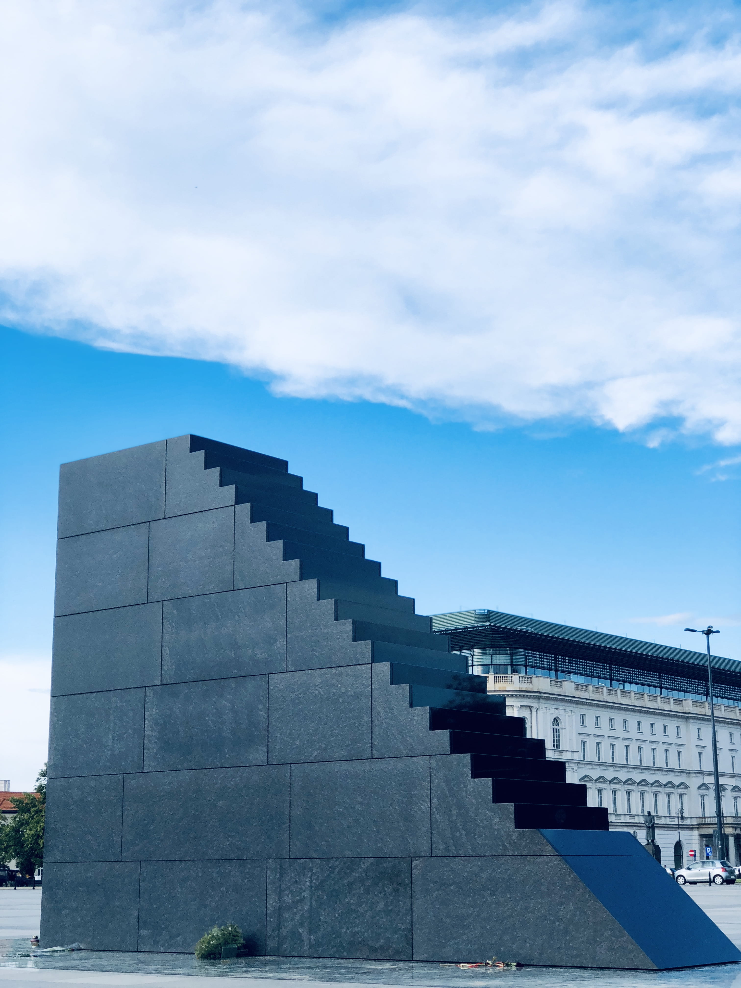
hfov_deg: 25.7
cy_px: 494
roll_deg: -0.3
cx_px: 370
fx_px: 1627
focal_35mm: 57
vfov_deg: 33.8
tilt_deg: +13.2
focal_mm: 6.6
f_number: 2.8
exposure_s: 1/496
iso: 20
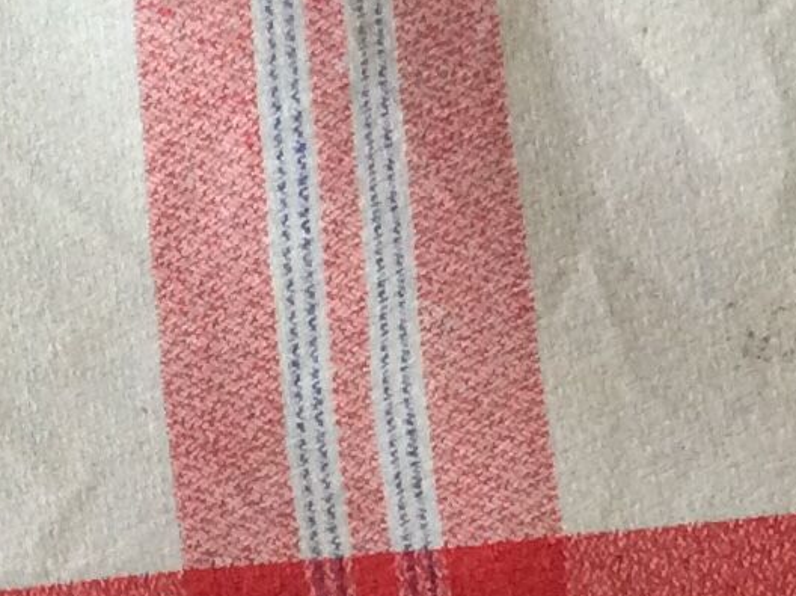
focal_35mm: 157
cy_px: 607
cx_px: 83
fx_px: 3607
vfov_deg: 9.4
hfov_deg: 12.5
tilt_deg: -80.4
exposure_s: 1/25
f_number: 2.4
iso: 160
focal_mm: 3.3
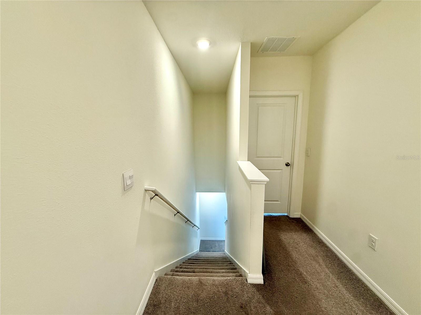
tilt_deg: -7.7
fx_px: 170
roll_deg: +1.2
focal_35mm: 14
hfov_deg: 102.1
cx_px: 210
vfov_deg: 85.7
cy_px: 158
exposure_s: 1/120
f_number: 2.2
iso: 320
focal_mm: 2.22
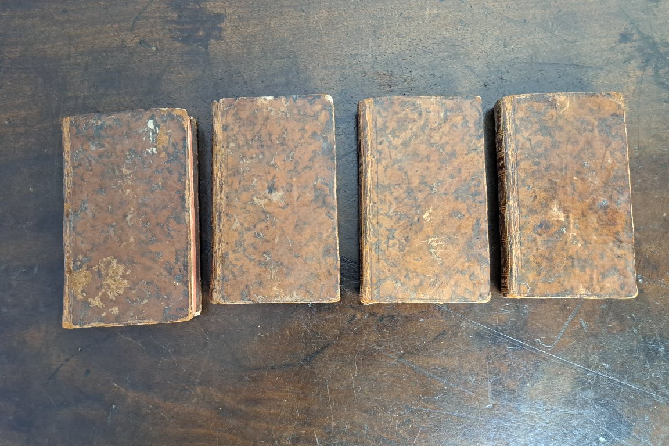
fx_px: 483
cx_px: 329
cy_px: 218
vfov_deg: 49.6
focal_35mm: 26
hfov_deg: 69.4
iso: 500
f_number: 1.8
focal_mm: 5.23
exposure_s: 1/33
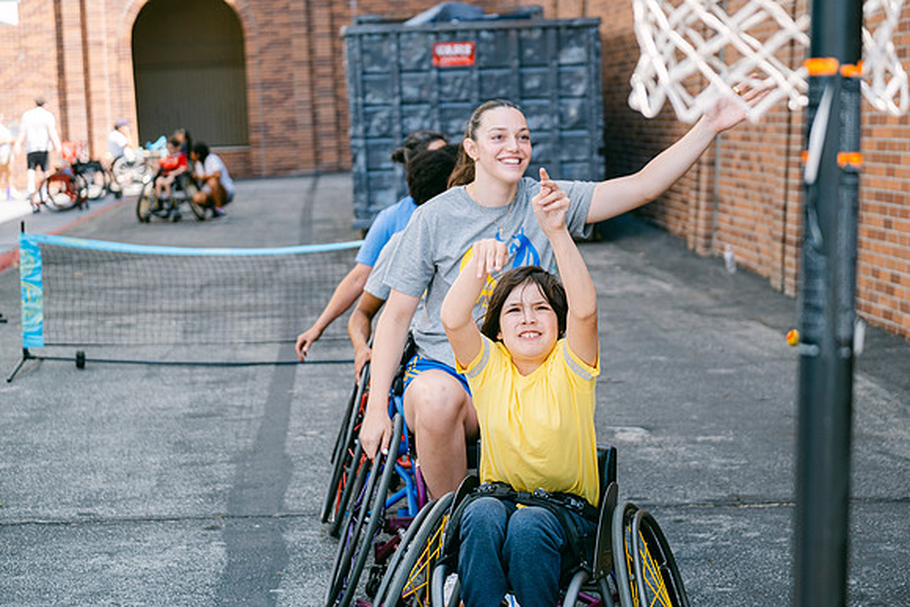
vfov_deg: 18.2
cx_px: 455
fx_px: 1896
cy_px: 304
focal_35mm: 75
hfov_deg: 27.0
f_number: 2.8
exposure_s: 1/500
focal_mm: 50
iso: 160
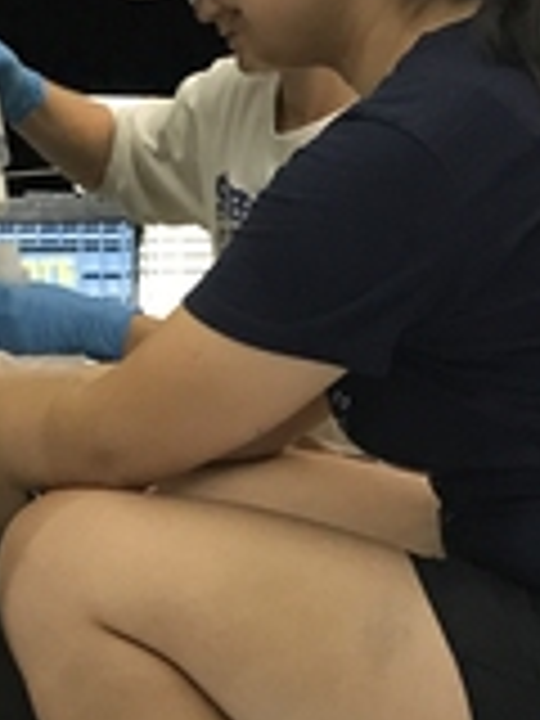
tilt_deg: -6.4
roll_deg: +0.9
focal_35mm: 105
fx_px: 2184
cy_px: 450
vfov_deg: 18.7
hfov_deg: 14.1
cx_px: 288
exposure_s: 1/15
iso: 100
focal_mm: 3.99
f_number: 1.8
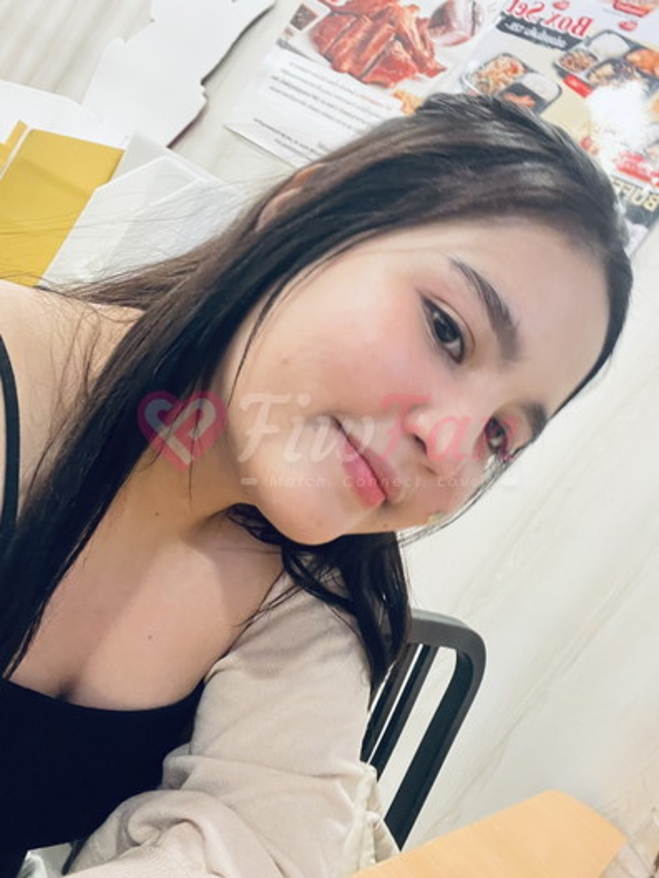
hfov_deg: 46.8
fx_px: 761
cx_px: 330
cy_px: 439
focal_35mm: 30
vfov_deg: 60.0
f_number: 2.2
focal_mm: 2.71
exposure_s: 1/33
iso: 320
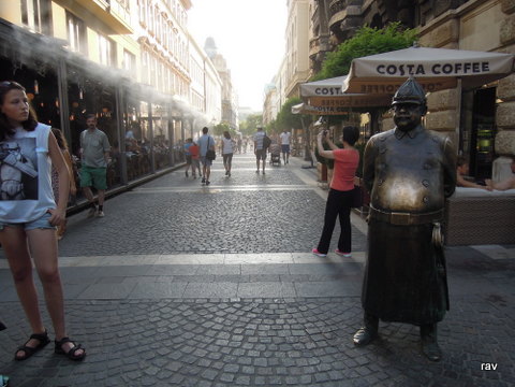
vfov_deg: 49.7
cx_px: 258
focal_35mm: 28
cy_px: 194
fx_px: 417
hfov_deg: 63.4
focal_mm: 5
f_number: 2.8
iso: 160
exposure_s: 1/320
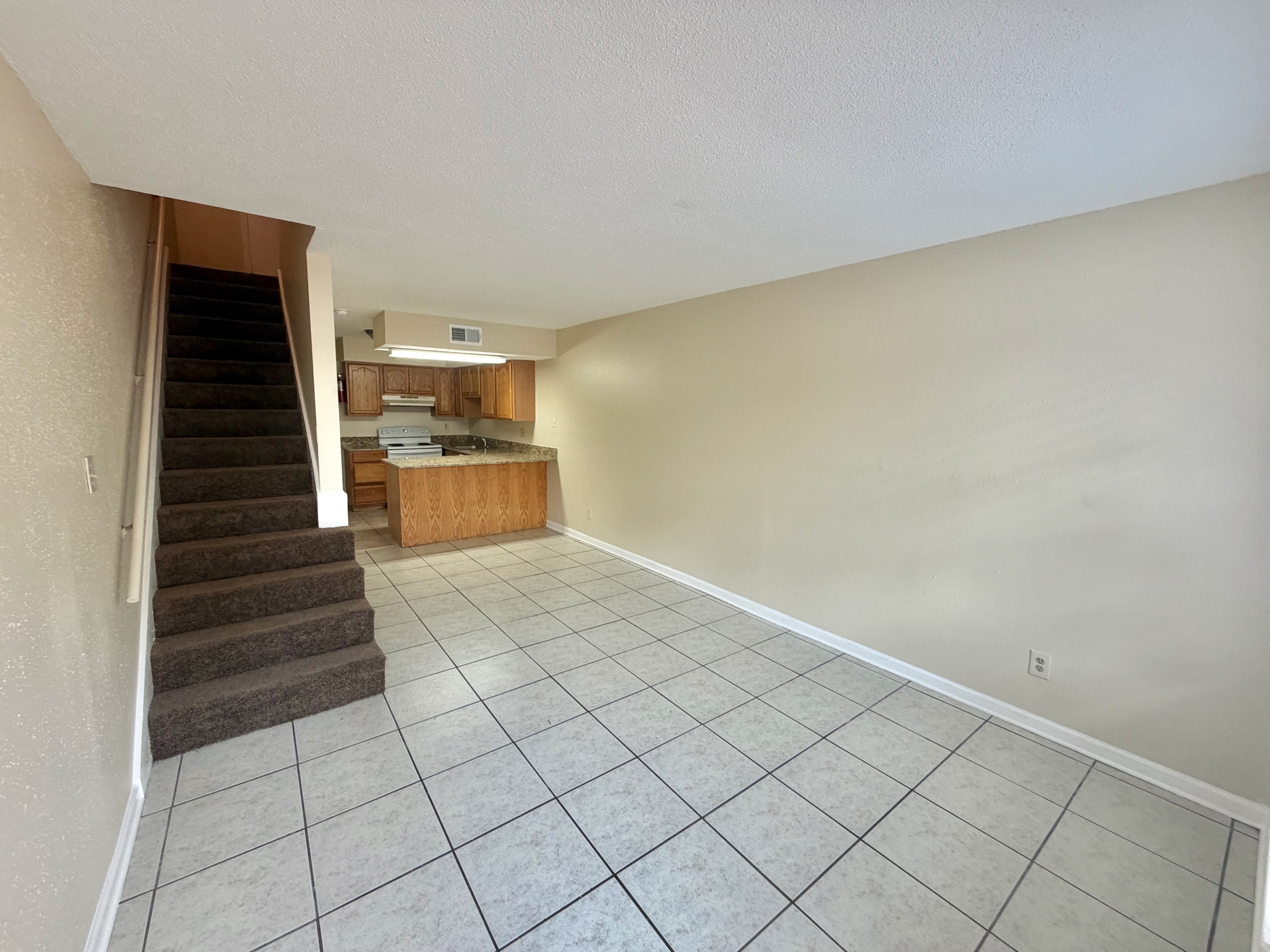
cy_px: 476
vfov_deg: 85.7
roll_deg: -0.7
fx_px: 514
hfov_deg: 102.1
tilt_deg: -8.2
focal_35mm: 14
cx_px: 635
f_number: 2.2
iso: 200
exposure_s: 1/120
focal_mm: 2.22
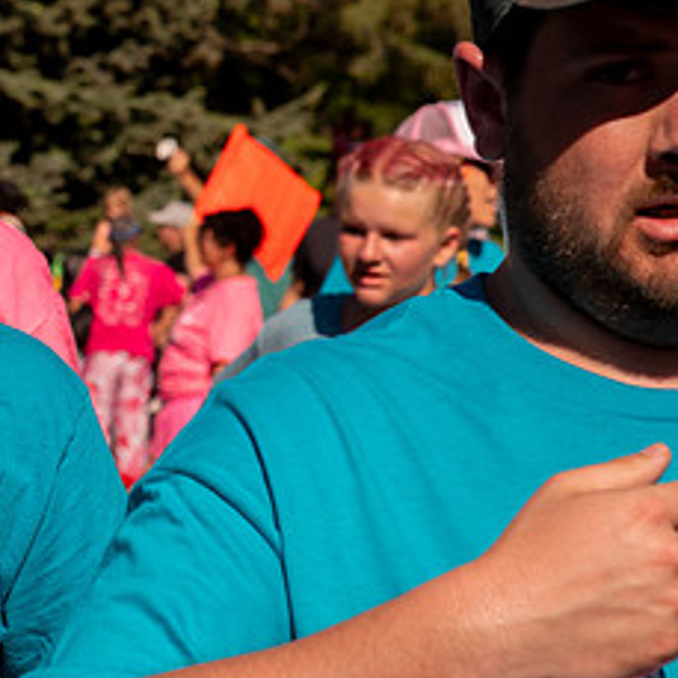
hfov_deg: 5.7
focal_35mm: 304
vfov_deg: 5.8
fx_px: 6736
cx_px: -276
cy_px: 113
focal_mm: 105
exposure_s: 1/1600
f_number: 11
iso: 800
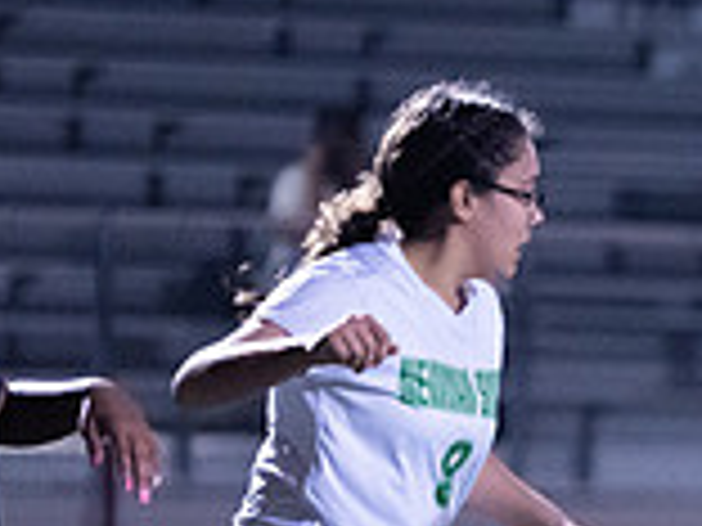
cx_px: 1250
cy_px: 638
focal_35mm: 778
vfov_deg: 1.9
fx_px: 15778
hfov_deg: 2.5
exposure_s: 1/1000
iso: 4000
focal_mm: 170
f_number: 2.8
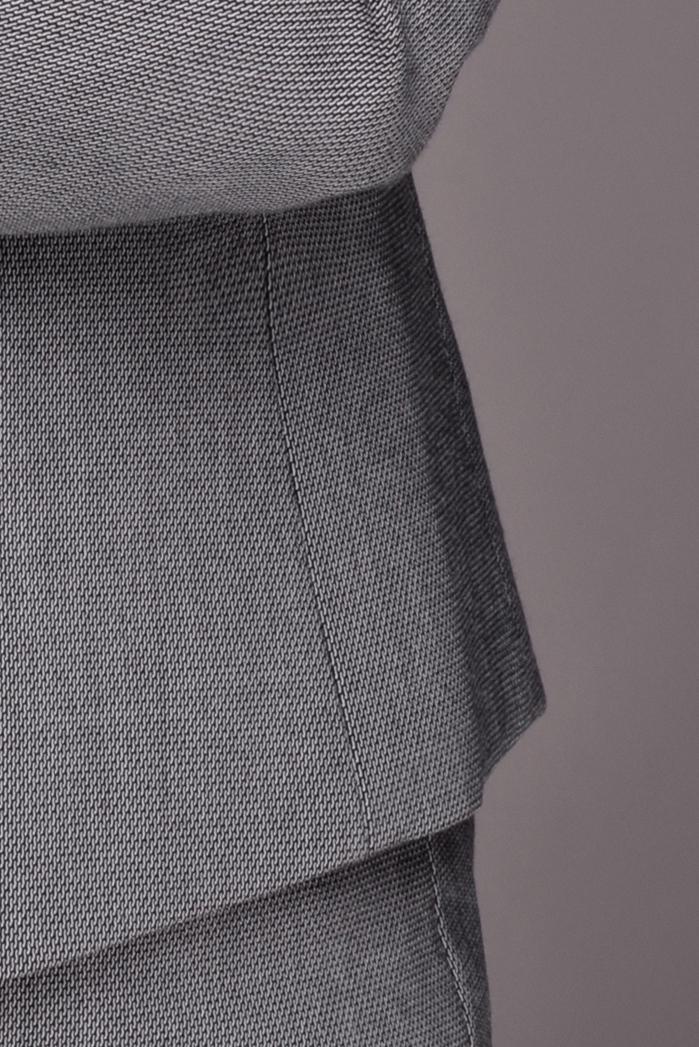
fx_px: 9050
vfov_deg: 6.4
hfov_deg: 4.4
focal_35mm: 311
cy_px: -974
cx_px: -357
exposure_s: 1/125
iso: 100
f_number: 11
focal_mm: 65
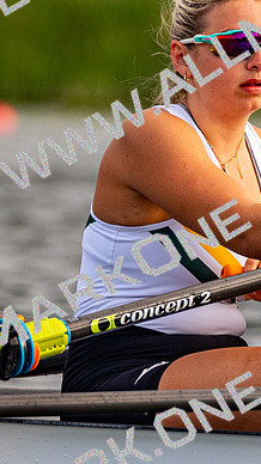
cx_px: 202
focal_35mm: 1295
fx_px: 15947
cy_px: 194
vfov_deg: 1.7
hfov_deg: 0.9
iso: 800
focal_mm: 400
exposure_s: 1/1000
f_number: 6.3
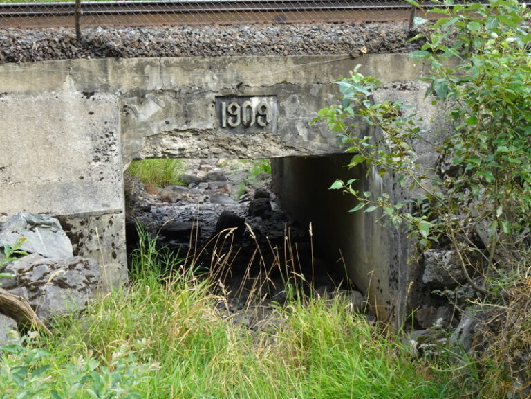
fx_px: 1304
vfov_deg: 17.4
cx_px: 266
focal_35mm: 85
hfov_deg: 23.0
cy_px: 200
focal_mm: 13.45
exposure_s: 1/100
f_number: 5
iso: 160
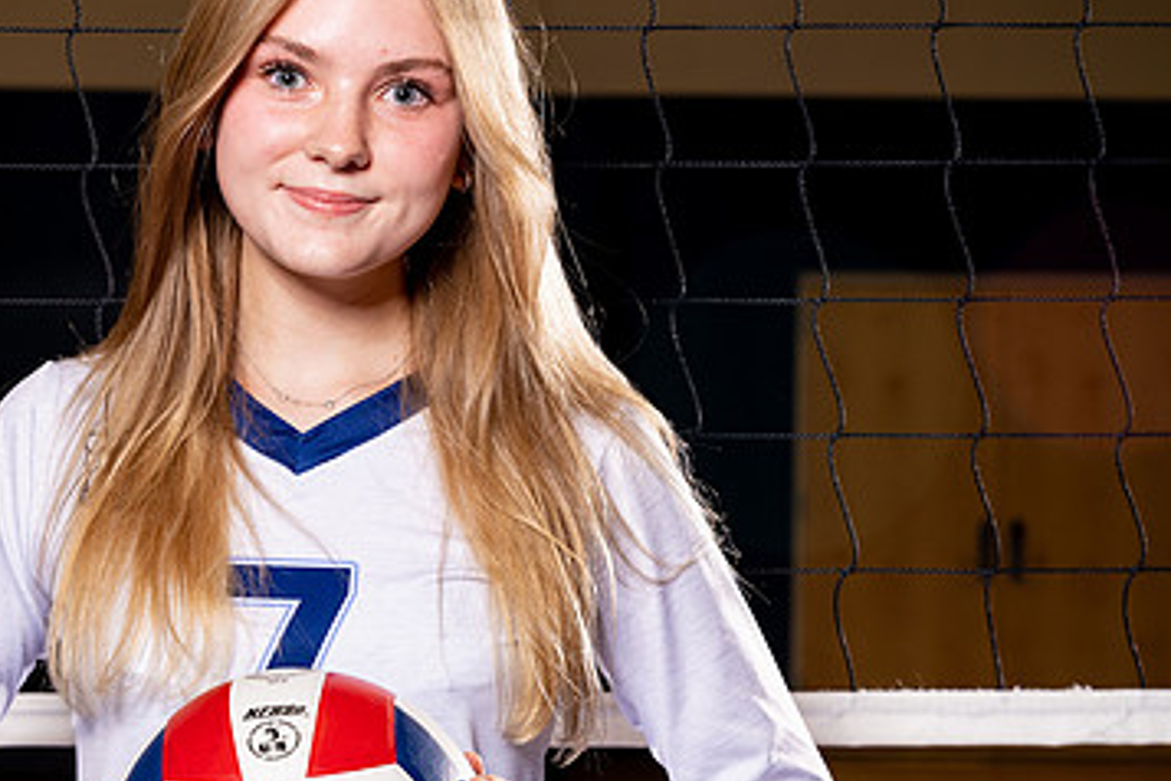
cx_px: 266
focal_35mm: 125
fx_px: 4066
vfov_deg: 11.0
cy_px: 502
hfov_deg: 16.3
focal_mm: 68
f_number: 5.6
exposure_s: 1/125
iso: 250
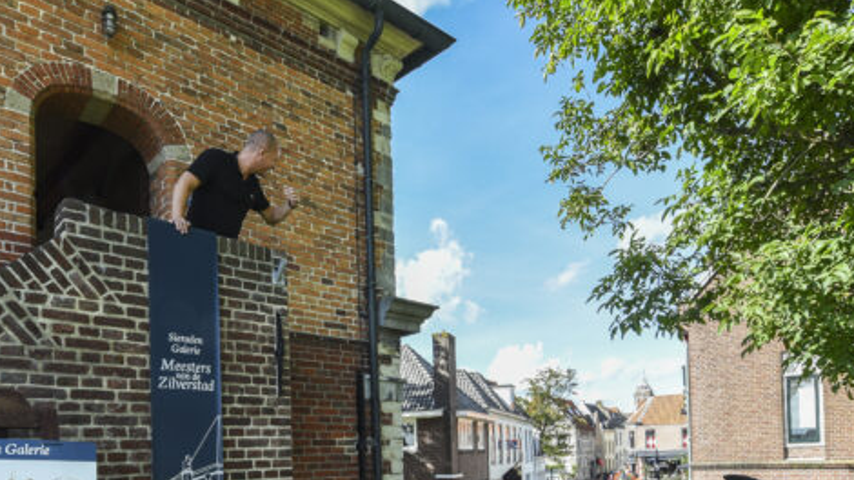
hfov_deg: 75.7
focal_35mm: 24
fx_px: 543
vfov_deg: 43.7
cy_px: 428
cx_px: 354
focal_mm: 14
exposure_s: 1/125
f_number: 8
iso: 160
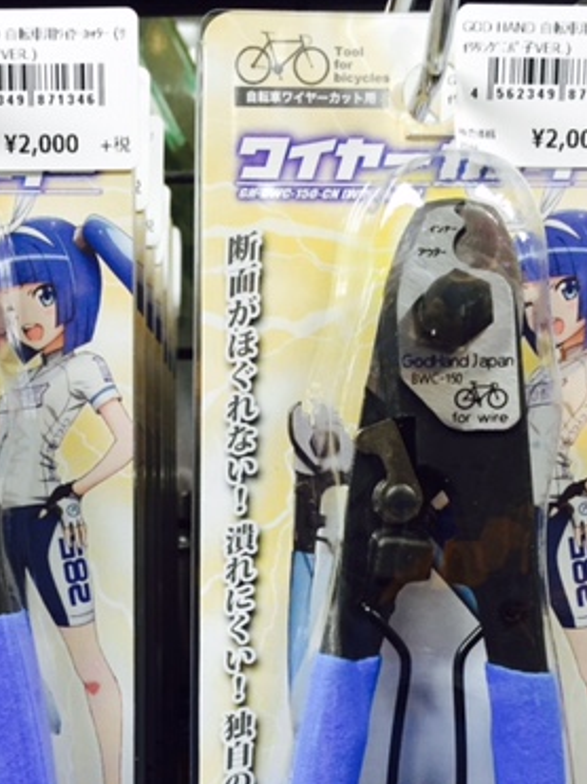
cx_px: 190
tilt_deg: -2.7
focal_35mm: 50
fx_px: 1131
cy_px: 609
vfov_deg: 37.1
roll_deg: +0.1
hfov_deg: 28.9
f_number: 2.2
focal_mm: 4.15
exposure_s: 1/33
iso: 125
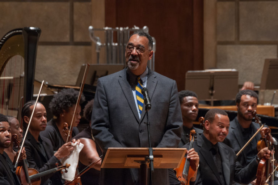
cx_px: 139
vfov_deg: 3.0
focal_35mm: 465
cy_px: 92
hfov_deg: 4.4
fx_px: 3591
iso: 1000
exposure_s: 1/40
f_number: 6
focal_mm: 310
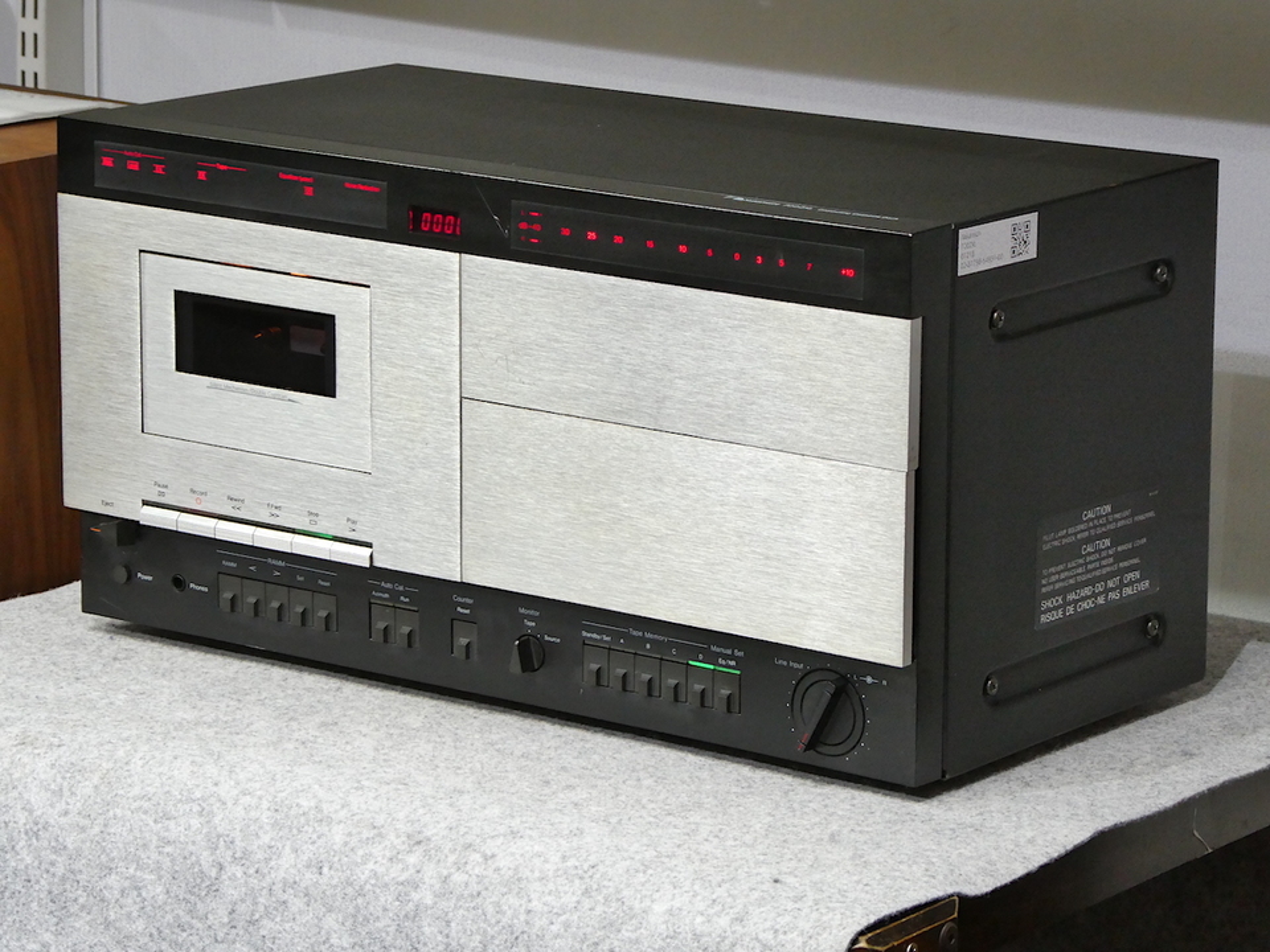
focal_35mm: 135
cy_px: 476
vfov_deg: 11.0
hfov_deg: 14.6
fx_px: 4953
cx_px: 635
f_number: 5.6
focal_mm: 24.2
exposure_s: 1/8
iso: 400
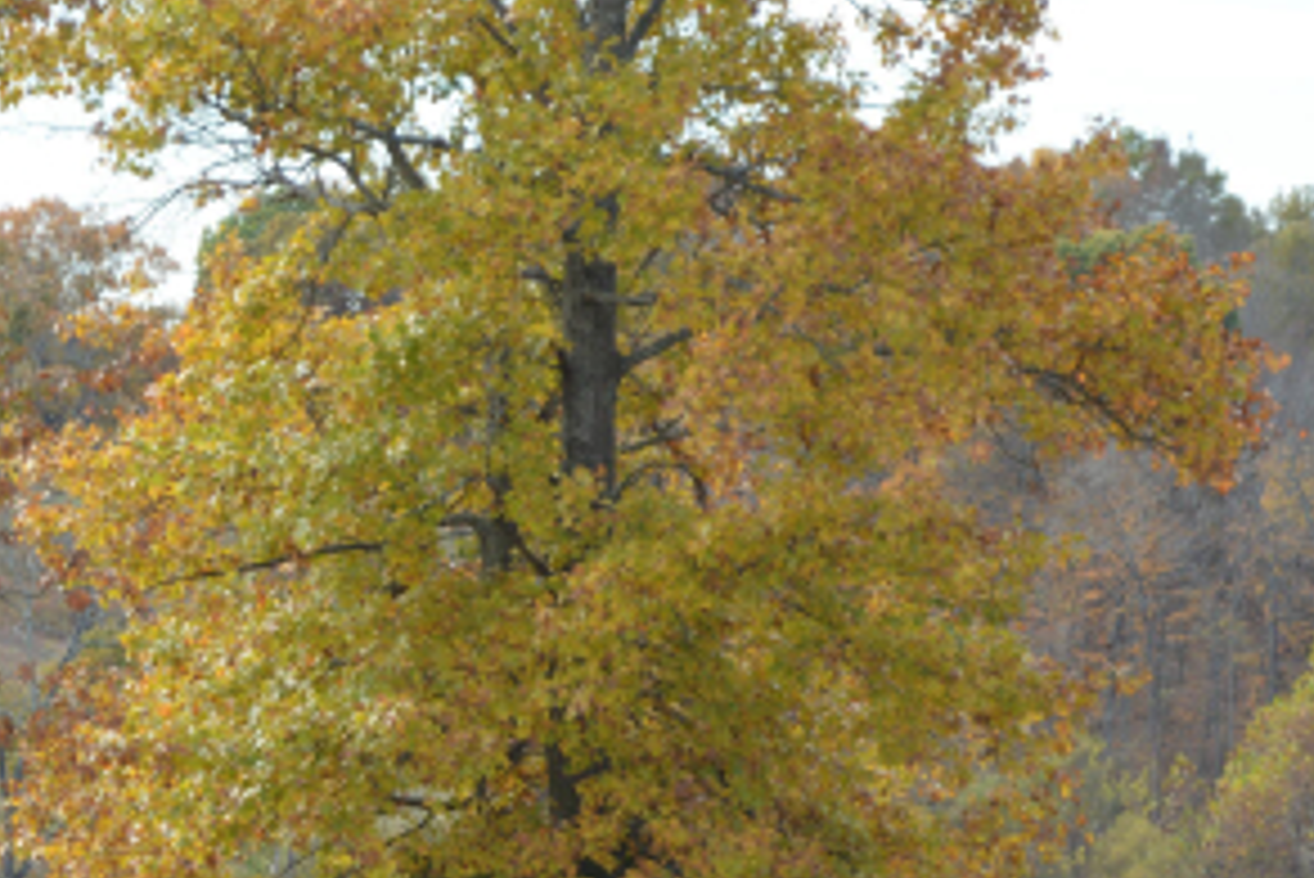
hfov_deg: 11.5
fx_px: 6463
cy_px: 1076
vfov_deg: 7.7
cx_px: 40
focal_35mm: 177
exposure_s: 1/200
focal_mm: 46
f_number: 7.1
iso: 200
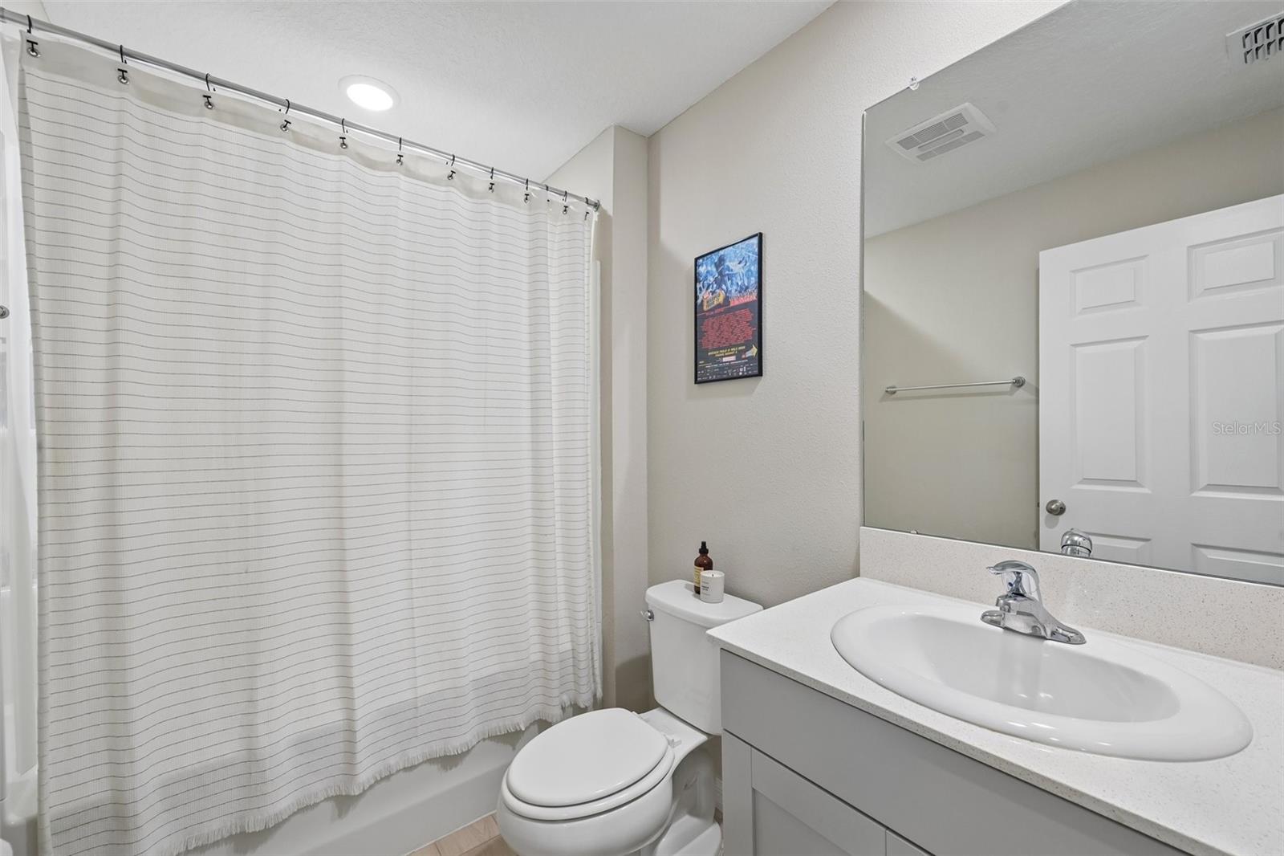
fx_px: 499
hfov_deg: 104.3
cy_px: 428
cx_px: 642
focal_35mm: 14
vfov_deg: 81.2
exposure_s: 1/15
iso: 400
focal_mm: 14
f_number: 8
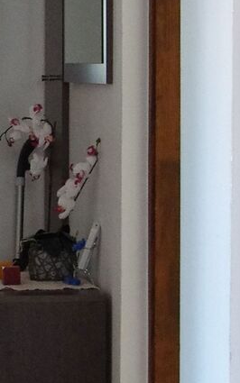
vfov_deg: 10.4
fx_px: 2101
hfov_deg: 6.4
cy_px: 320
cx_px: -159
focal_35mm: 201
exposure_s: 1/50
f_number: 5.6
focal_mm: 20
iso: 1600
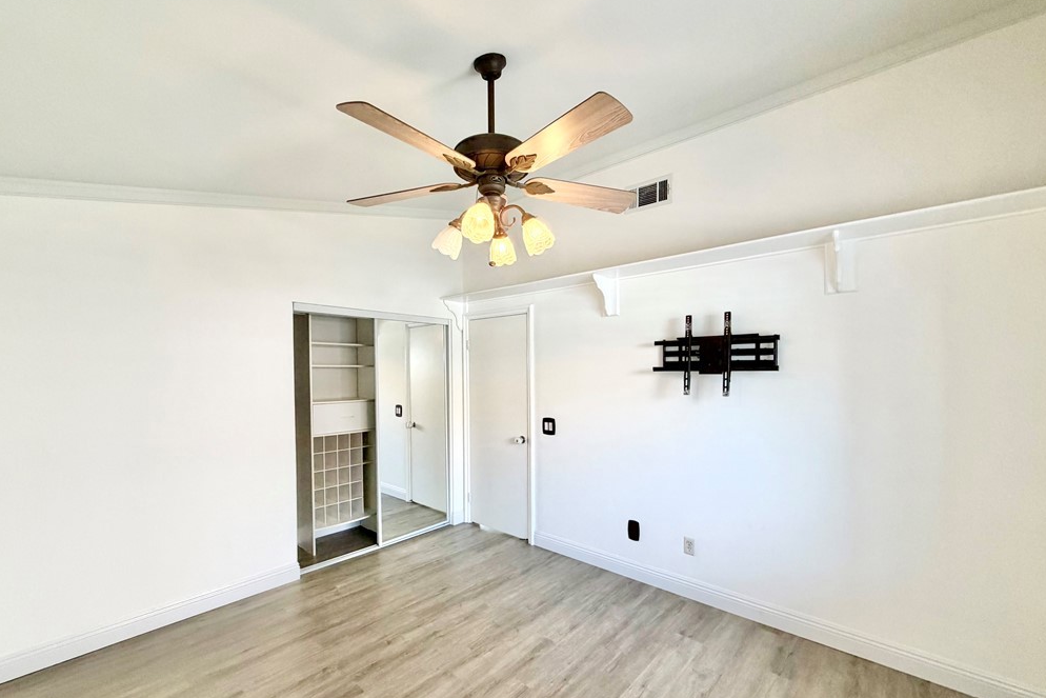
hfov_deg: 100.4
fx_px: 436
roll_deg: +0.7
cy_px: 372
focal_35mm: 15
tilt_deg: -0.6
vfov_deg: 77.3
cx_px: 519
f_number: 2.2
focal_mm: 2.22
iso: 320
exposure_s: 1/120
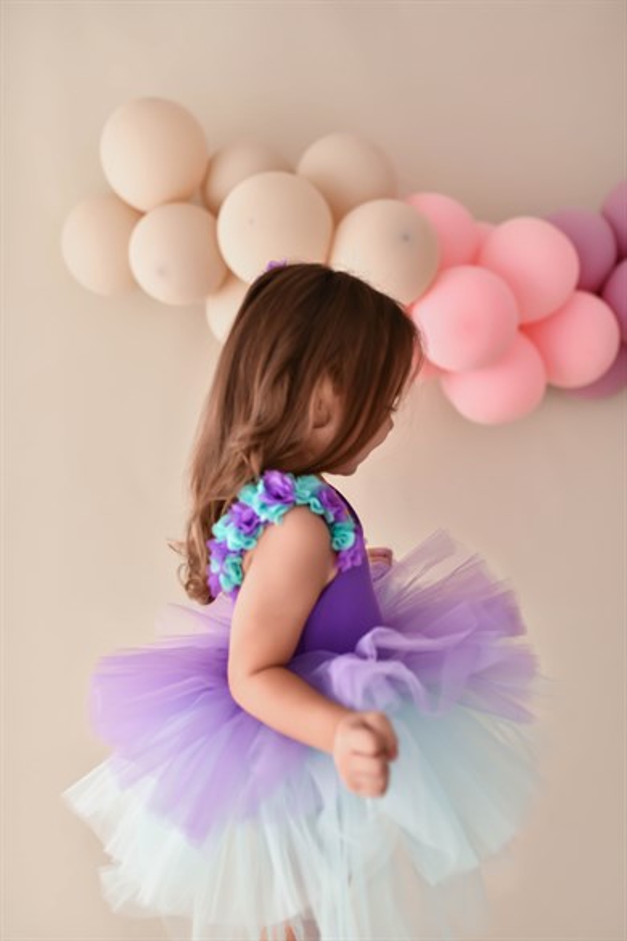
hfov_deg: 37.9
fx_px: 914
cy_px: 470
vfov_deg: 54.4
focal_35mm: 35
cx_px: 314
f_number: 2
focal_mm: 35
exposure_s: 1/320
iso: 125
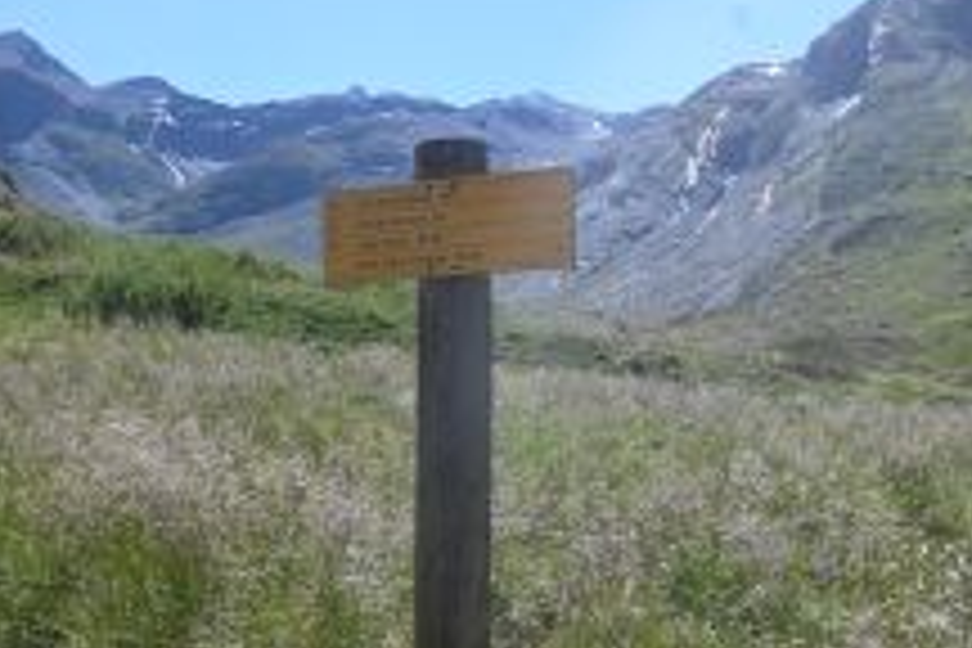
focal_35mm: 50
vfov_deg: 26.9
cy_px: 392
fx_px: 1350
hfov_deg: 38.8
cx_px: 274
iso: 800
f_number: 10
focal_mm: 16
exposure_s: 1/400
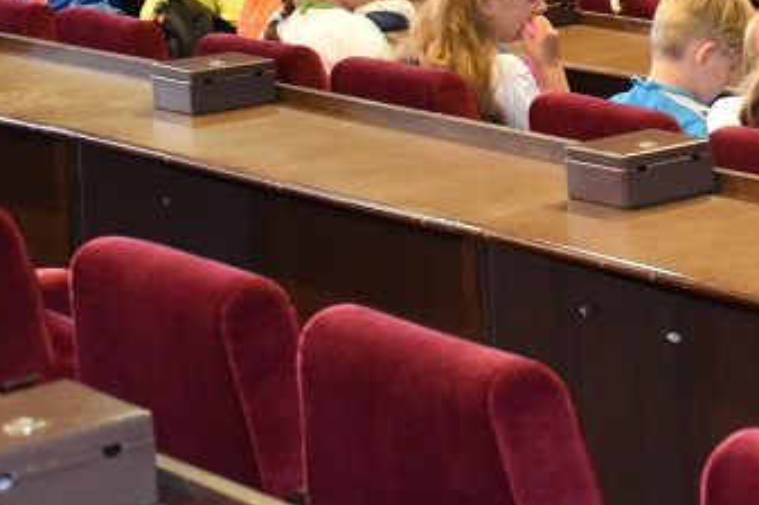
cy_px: -239
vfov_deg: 9.1
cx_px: 1108
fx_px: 3075
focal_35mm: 146
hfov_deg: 13.3
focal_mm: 32
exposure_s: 1/60
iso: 2800
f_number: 4
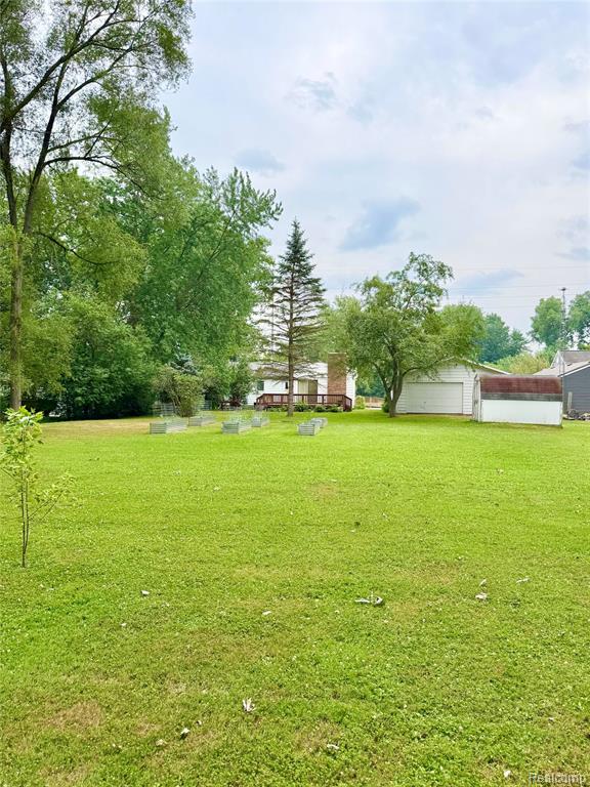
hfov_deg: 56.8
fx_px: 545
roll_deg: -0.1
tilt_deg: +0.1
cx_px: 295
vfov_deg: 71.6
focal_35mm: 24
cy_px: 394
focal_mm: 6.76
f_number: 1.78
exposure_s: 1/4167
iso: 80
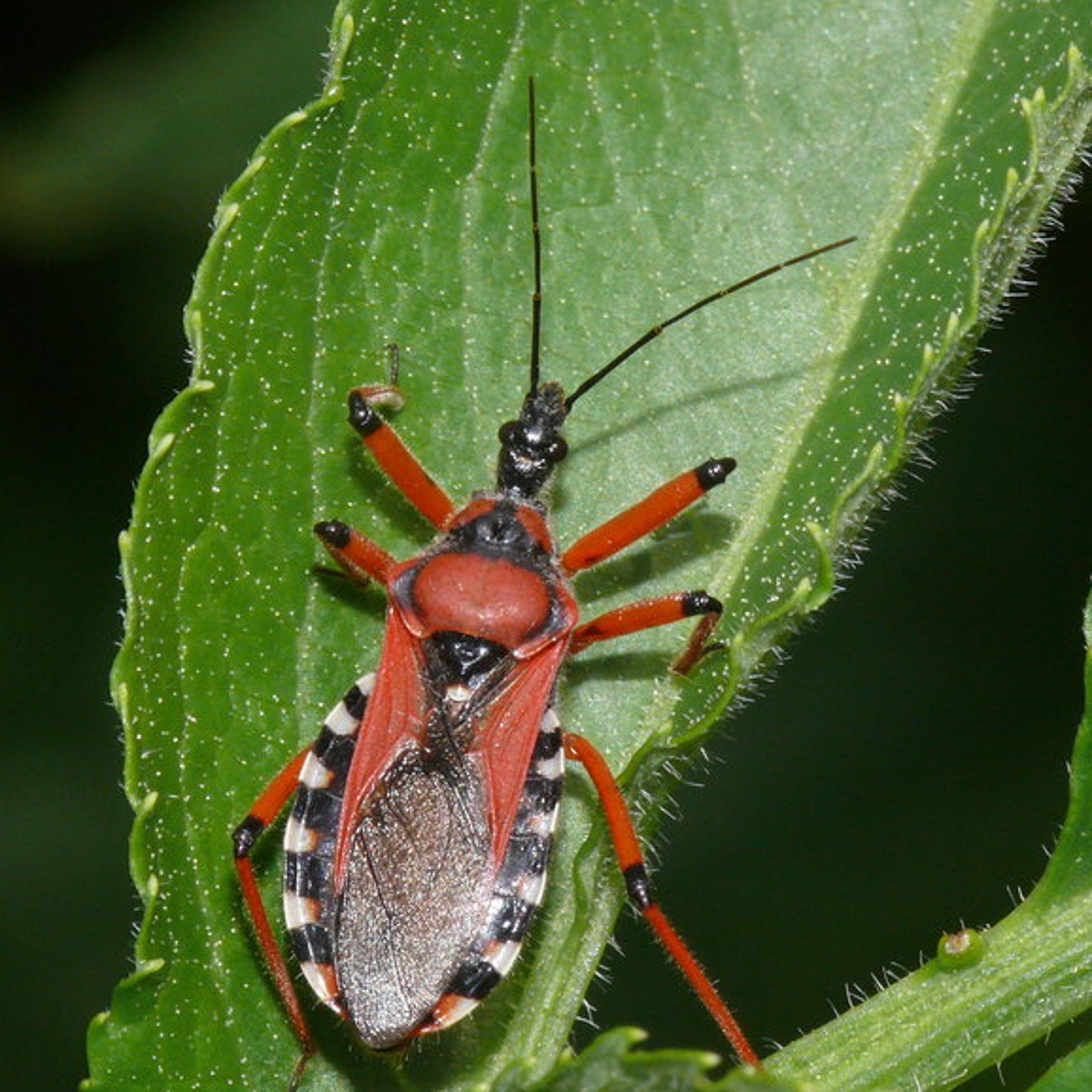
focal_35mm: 266
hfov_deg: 6.6
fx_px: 9494
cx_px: 543
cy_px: 588
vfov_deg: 6.6
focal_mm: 43.1
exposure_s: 1/500
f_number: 11
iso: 200
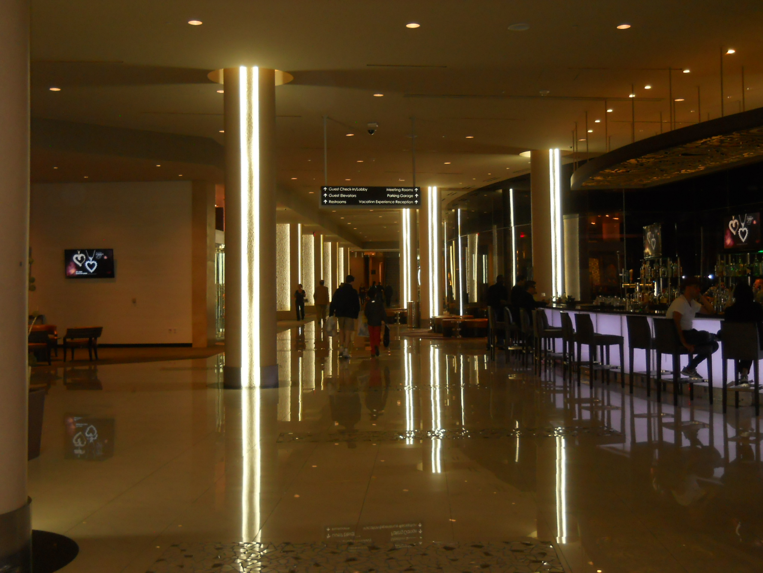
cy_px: 286
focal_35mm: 41
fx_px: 904
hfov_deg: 45.8
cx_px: 382
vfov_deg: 35.1
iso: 200
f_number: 3.1
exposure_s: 1/30
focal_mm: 6.72
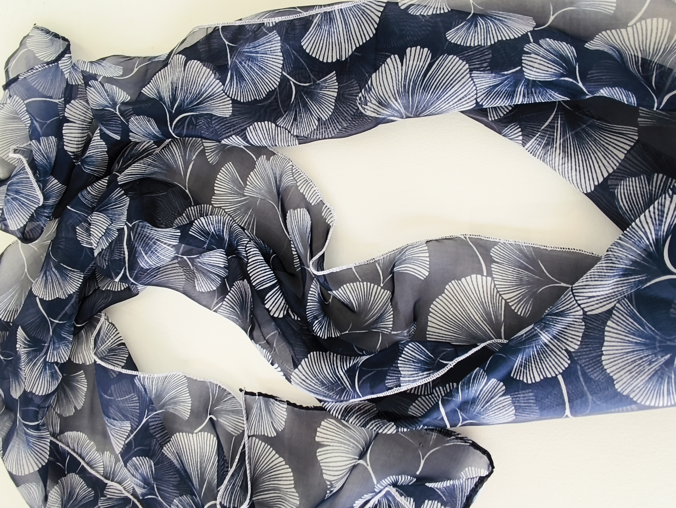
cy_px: 254
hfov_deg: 73.9
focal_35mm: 23
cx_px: 338
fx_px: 449
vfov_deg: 58.9
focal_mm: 1.65
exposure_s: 1/60
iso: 50
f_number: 2.2
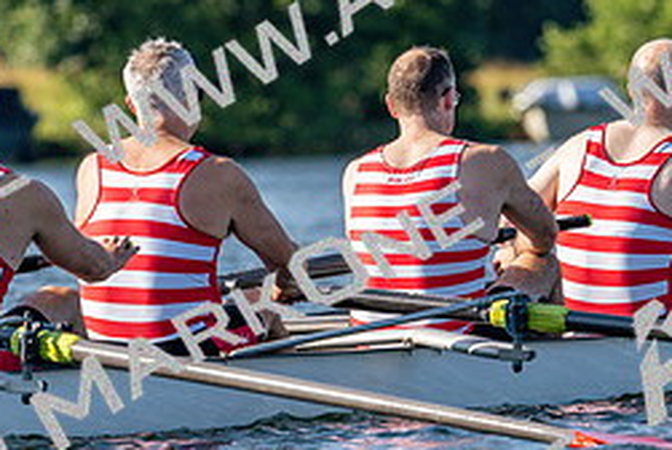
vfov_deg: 1.7
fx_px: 15231
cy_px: 173
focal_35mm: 815
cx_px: 404
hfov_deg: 2.5
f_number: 6.3
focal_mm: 353
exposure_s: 1/1600
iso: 400
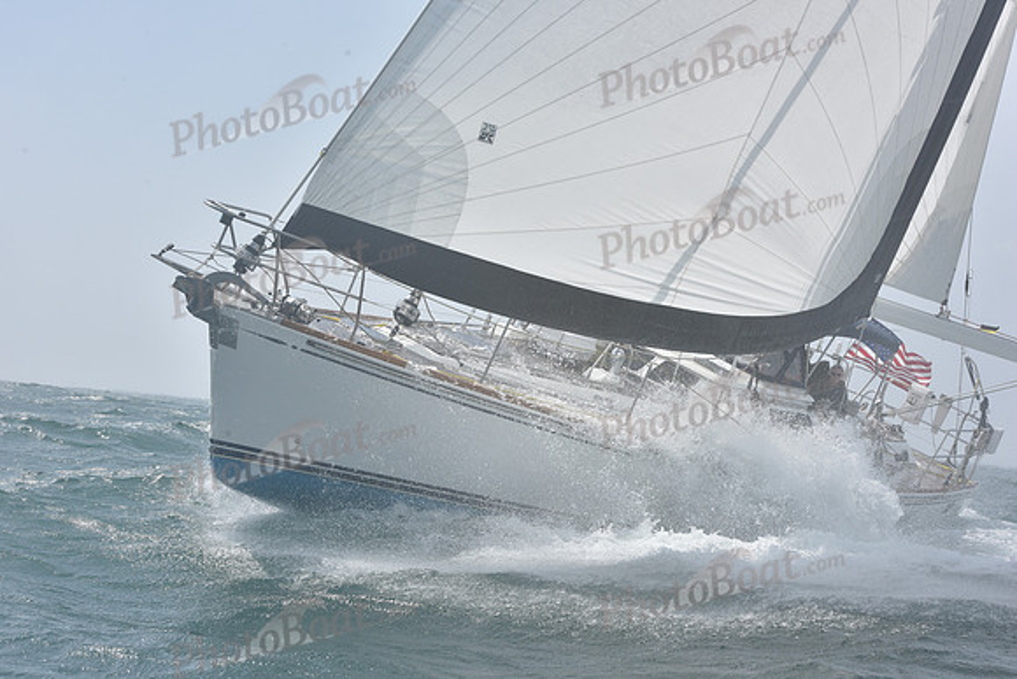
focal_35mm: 70
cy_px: 340
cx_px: 508
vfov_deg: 19.5
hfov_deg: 28.8
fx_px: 1978
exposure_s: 1/800
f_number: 13
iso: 320
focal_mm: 70
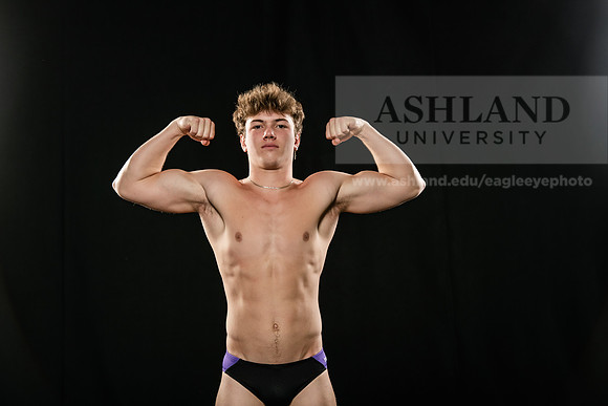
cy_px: 203
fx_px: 1959
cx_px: 304
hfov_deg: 17.6
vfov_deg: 11.8
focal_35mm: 116
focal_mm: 116
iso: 320
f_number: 6.3
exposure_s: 1/250
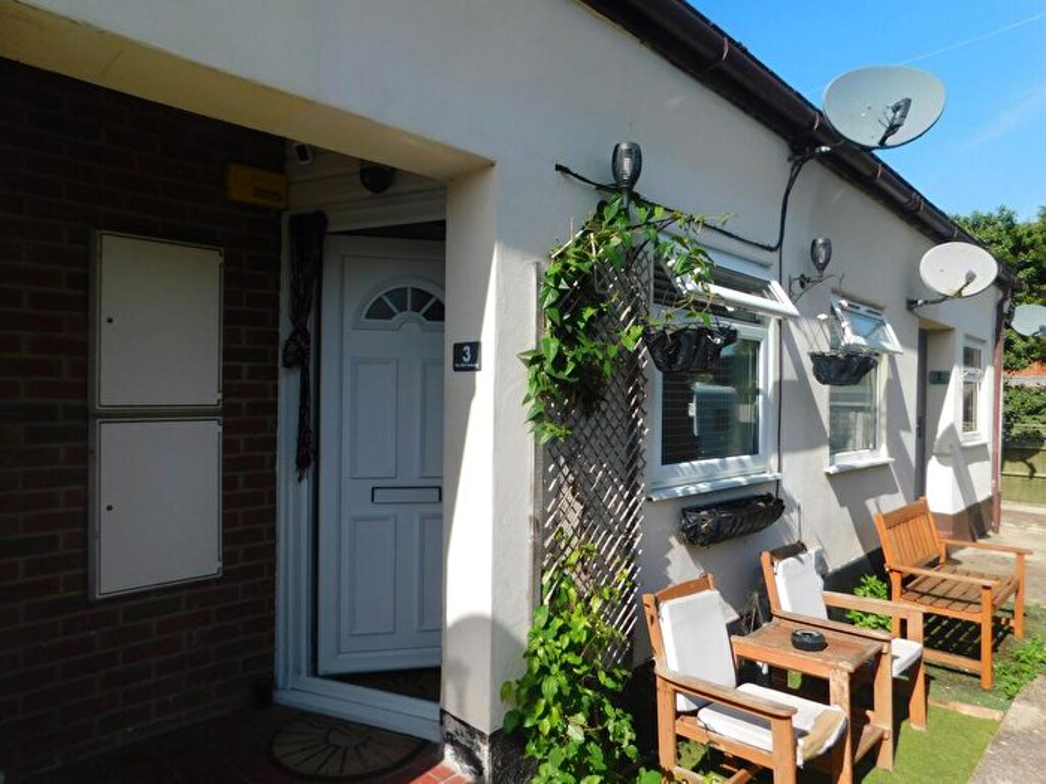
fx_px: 695
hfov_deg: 73.9
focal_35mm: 23
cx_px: 523
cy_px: 392
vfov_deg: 58.9
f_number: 3
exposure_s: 1/1500
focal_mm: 4
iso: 125
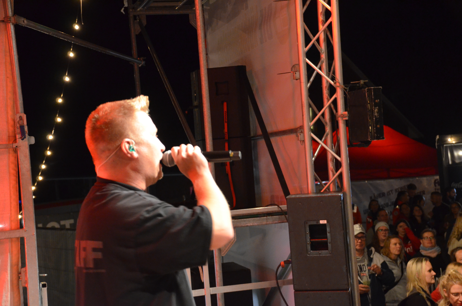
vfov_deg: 18.1
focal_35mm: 75
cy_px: 153
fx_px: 961
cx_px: 231
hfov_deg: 27.0
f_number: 5
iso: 2800
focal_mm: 50
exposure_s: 1/30
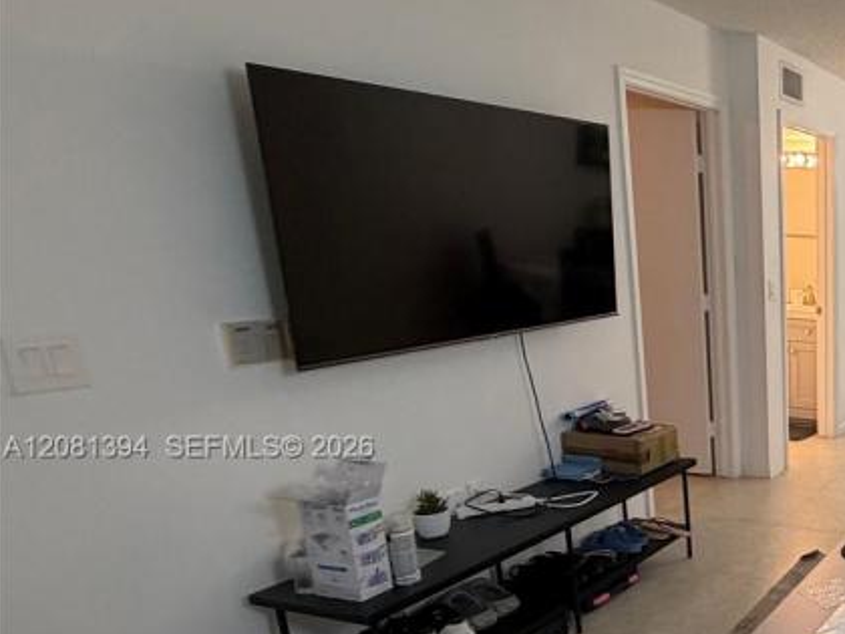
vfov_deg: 43.2
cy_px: 449
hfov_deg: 42.3
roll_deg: -2.1
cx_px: 964
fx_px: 781
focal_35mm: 32
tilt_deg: -11.7
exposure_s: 1/60
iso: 250
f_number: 2.2
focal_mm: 2.22
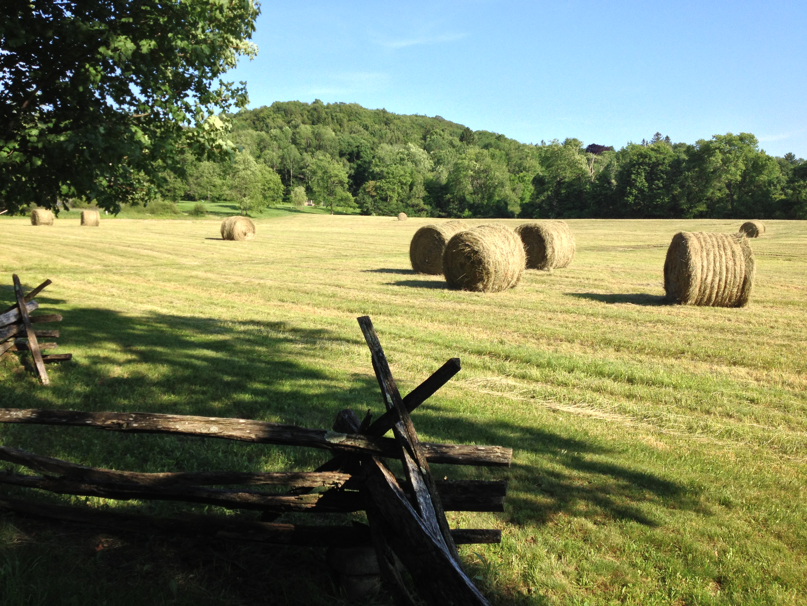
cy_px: 303
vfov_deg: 40.7
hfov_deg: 52.6
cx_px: 404
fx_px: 816
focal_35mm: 35
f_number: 2.4
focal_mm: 4.28
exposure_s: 1/1151
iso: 50
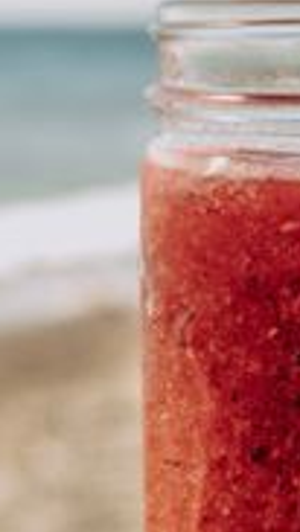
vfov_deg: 22.7
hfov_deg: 12.6
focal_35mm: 94
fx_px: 1329
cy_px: 215
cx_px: 354
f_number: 3.2
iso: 160
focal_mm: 21.4
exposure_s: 1/800
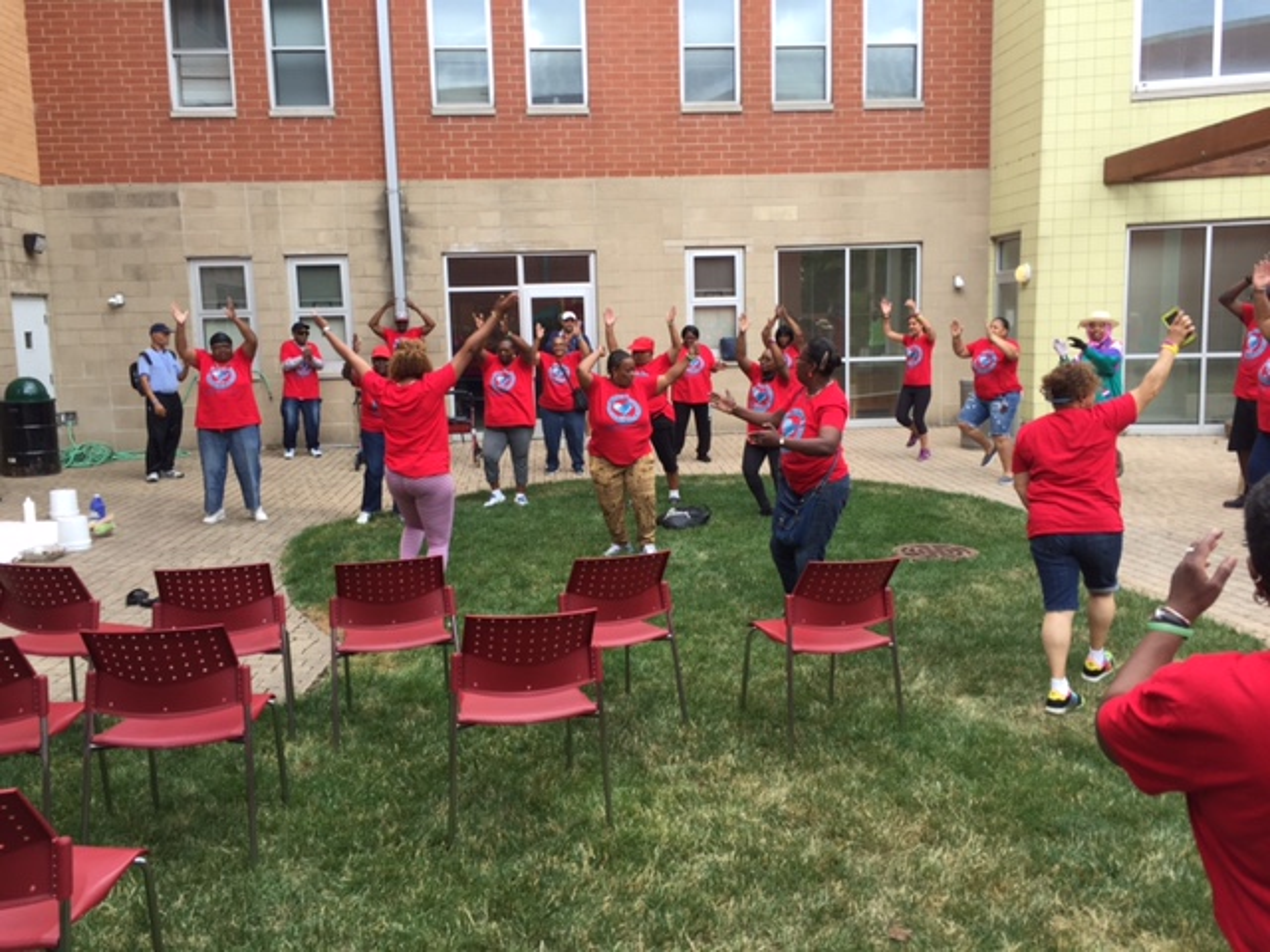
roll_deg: -0.3
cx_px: 635
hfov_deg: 61.7
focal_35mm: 29
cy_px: 476
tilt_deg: -3.8
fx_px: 1064
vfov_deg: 48.2
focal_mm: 4.15
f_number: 2.2
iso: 32
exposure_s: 1/222
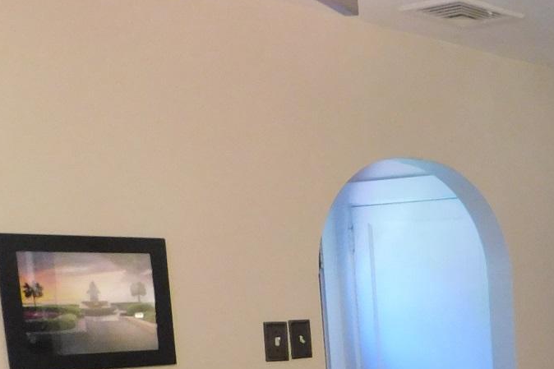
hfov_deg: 23.7
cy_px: 477
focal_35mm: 71
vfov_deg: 17.9
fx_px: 1092
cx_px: 792
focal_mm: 4
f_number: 3
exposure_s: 1/10
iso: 400
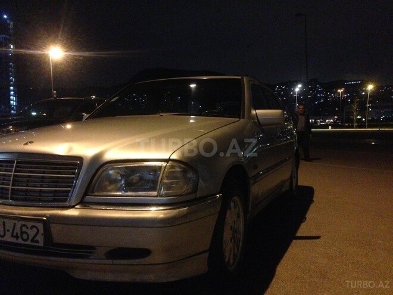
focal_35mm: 33
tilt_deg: -3.4
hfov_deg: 55.4
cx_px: 196
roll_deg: -0.7
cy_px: 148
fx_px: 375
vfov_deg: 42.9
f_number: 2.4
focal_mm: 4.12
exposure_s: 1/17
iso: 800
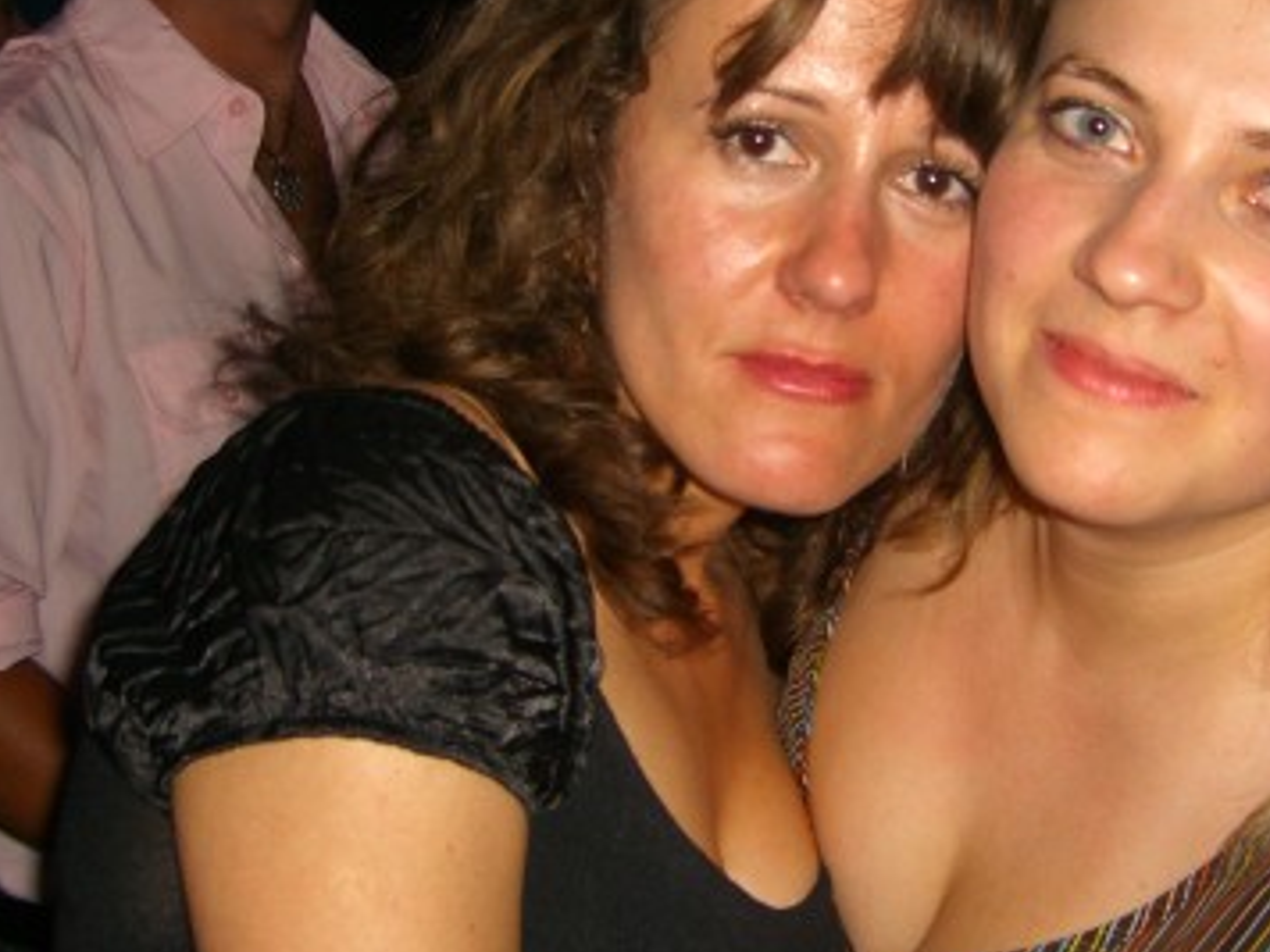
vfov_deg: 22.9
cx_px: 831
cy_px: 385
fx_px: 2348
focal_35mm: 64
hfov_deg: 30.1
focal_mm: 7.9
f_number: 2.8
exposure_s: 1/60
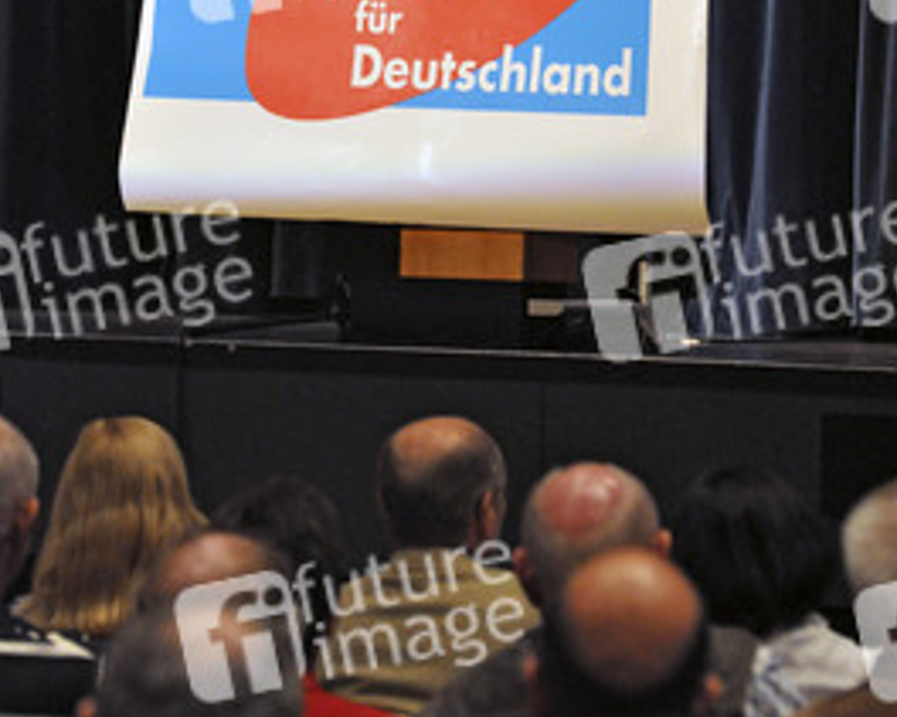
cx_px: 448
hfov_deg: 5.5
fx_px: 9334
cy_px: 112
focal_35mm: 352
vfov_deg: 4.4
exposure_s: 1/100
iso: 3200
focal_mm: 165
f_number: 6.3
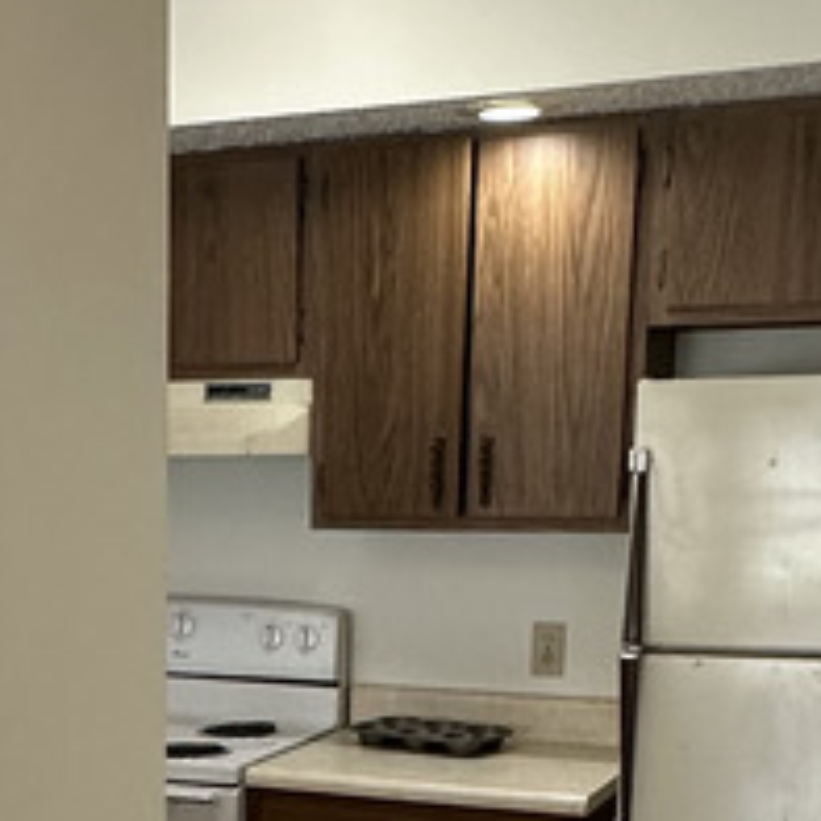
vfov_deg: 24.0
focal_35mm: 68
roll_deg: +0.3
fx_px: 1825
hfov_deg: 24.6
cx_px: 83
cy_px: 867
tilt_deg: -11.5
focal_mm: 2.22
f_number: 2.2
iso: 250
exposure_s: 1/120
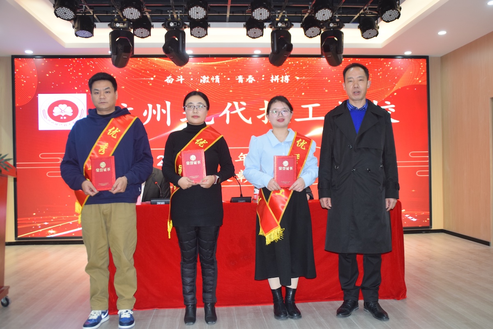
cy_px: 164
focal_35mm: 33
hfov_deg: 57.2
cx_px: 246
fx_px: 452
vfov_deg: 40.0
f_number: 5
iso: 800
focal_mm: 22
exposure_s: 1/100
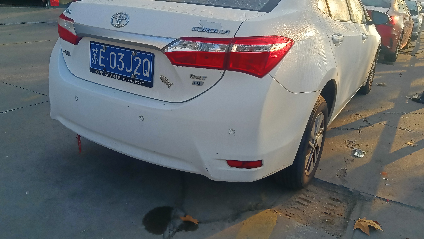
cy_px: 83
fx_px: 337
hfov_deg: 64.3
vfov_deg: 38.6
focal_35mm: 30
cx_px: 212
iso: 192
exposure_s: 1/900
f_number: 1.9
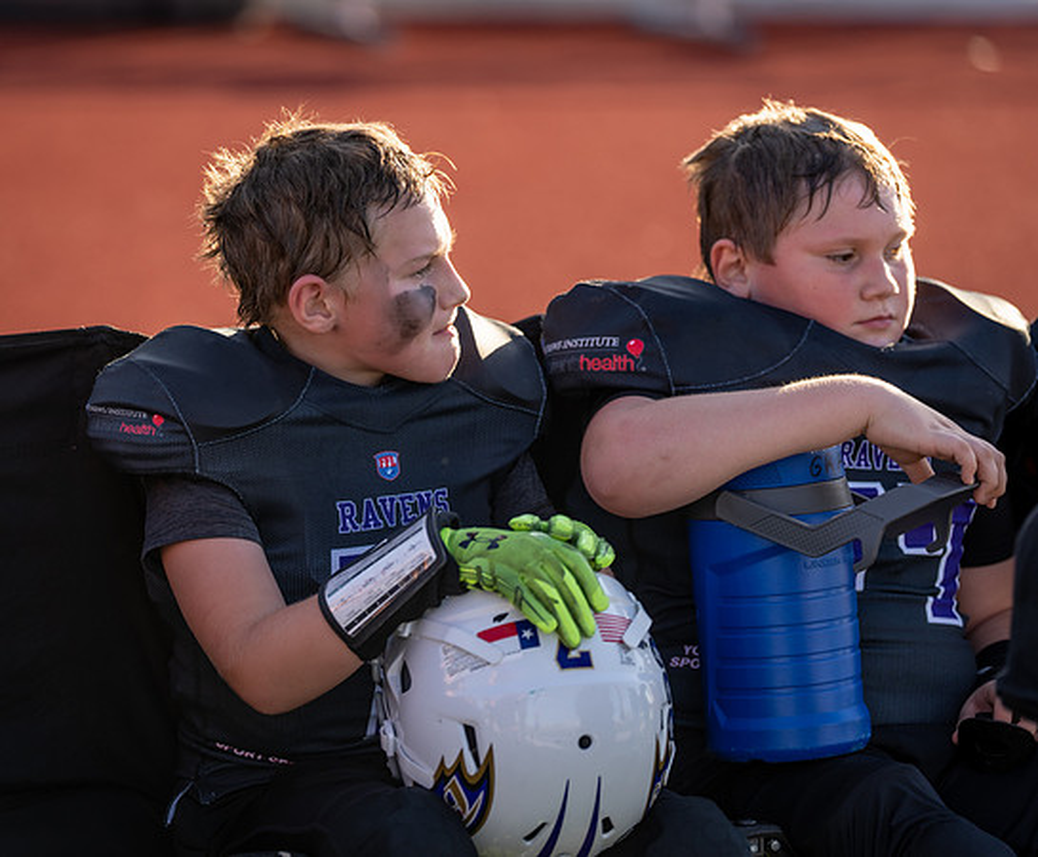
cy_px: 393
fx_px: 5066
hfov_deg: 11.7
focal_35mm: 163
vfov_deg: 9.7
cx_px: 342
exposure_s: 1/640
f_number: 2.8
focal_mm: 131
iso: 100
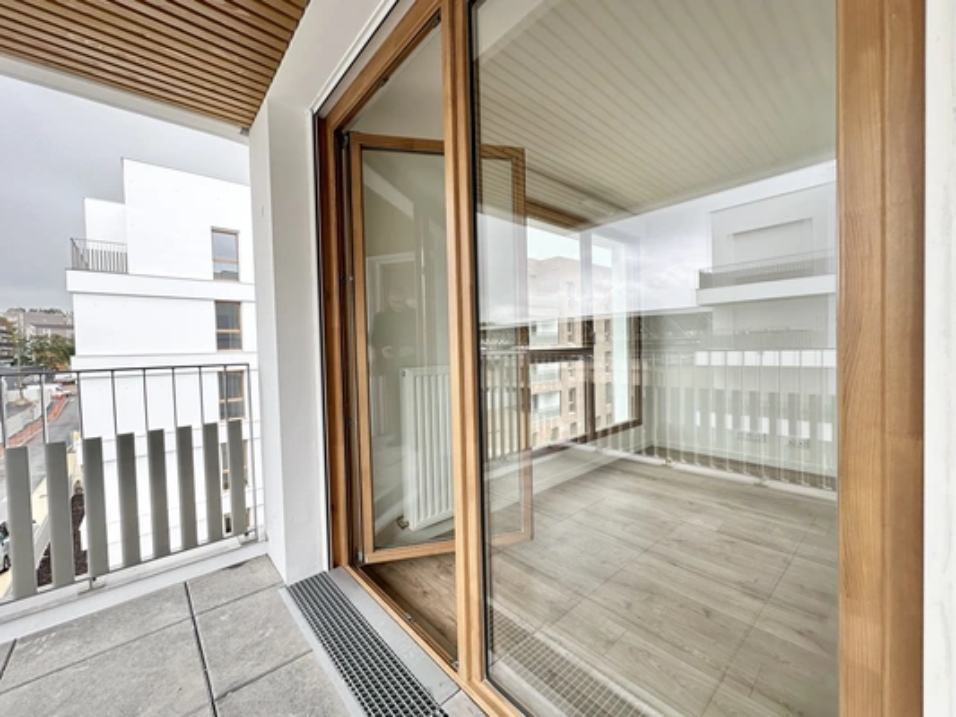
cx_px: 478
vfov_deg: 85.7
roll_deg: +1.7
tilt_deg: -0.9
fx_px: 387
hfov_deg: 102.1
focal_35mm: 14
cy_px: 358
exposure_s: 1/143
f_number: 2.2
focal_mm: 2.22
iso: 40
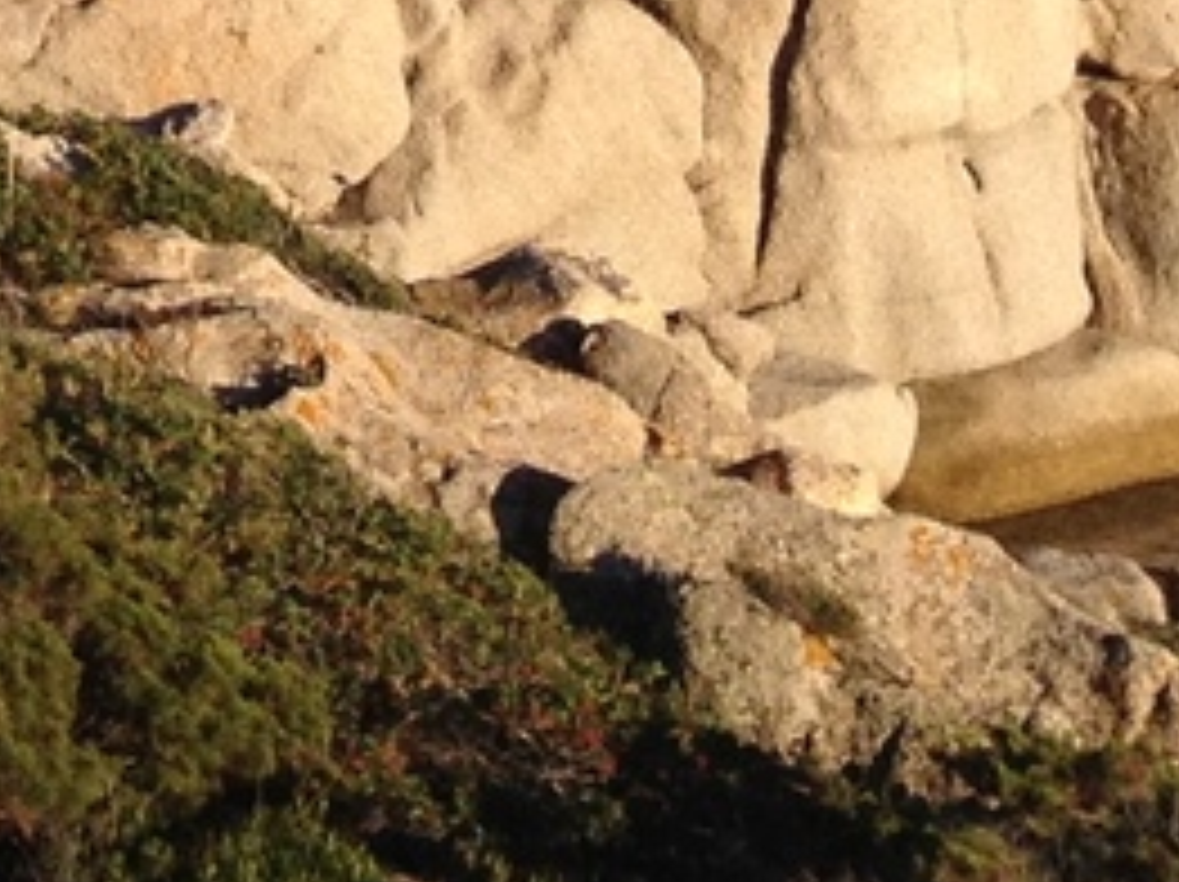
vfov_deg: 6.4
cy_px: -1602
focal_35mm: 214
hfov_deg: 8.7
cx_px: -1305
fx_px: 7282
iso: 64
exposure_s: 1/1623
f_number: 2.4
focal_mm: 4.28
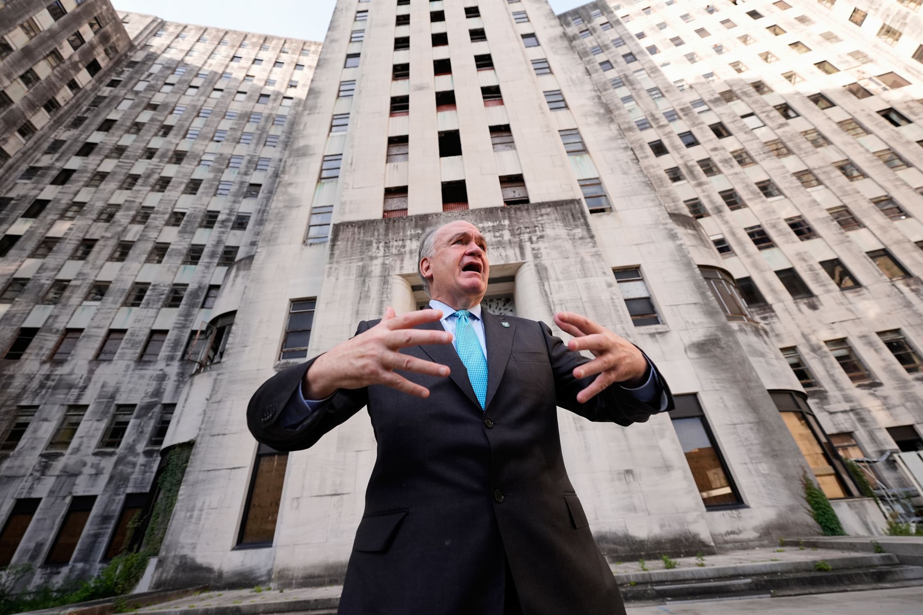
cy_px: 308
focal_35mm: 14
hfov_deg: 104.3
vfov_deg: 81.2
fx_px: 359
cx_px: 462
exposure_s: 1/4000
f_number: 2.8
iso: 1250
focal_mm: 14
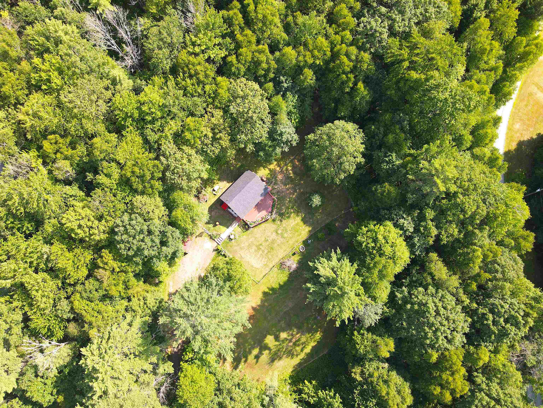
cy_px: 204
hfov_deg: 71.6
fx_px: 376
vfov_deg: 56.8
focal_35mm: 24
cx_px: 272
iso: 180
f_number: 2.8
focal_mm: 4.5
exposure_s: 1/15
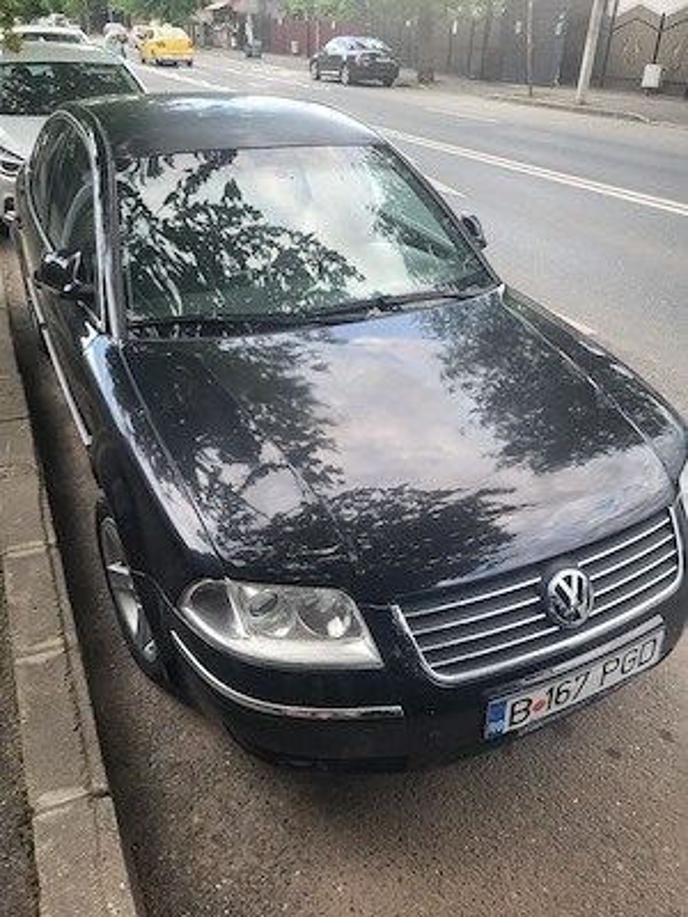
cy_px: 458
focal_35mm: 26
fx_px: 689
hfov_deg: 53.1
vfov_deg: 67.3
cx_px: 344
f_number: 1.8
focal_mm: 5.4
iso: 100
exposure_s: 1/101
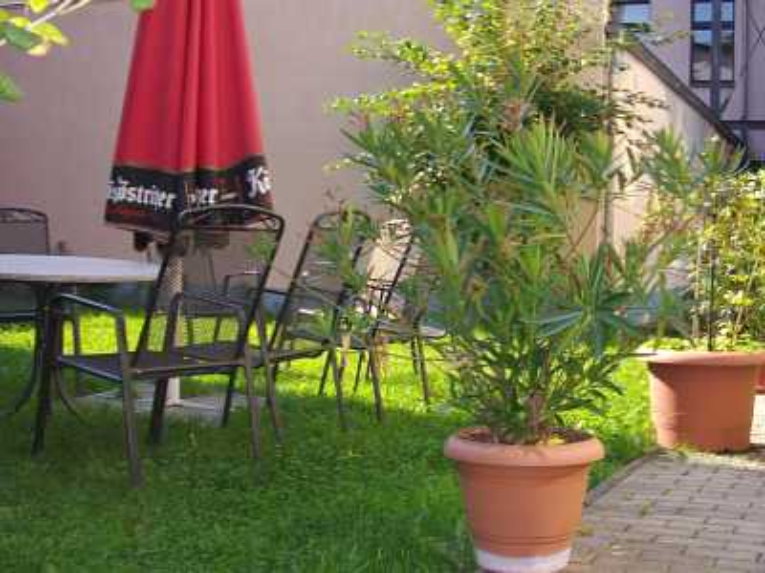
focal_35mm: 37
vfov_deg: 38.7
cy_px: 286
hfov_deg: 50.1
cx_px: 382
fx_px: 818
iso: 100
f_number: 2.8
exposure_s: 1/500
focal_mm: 6.2
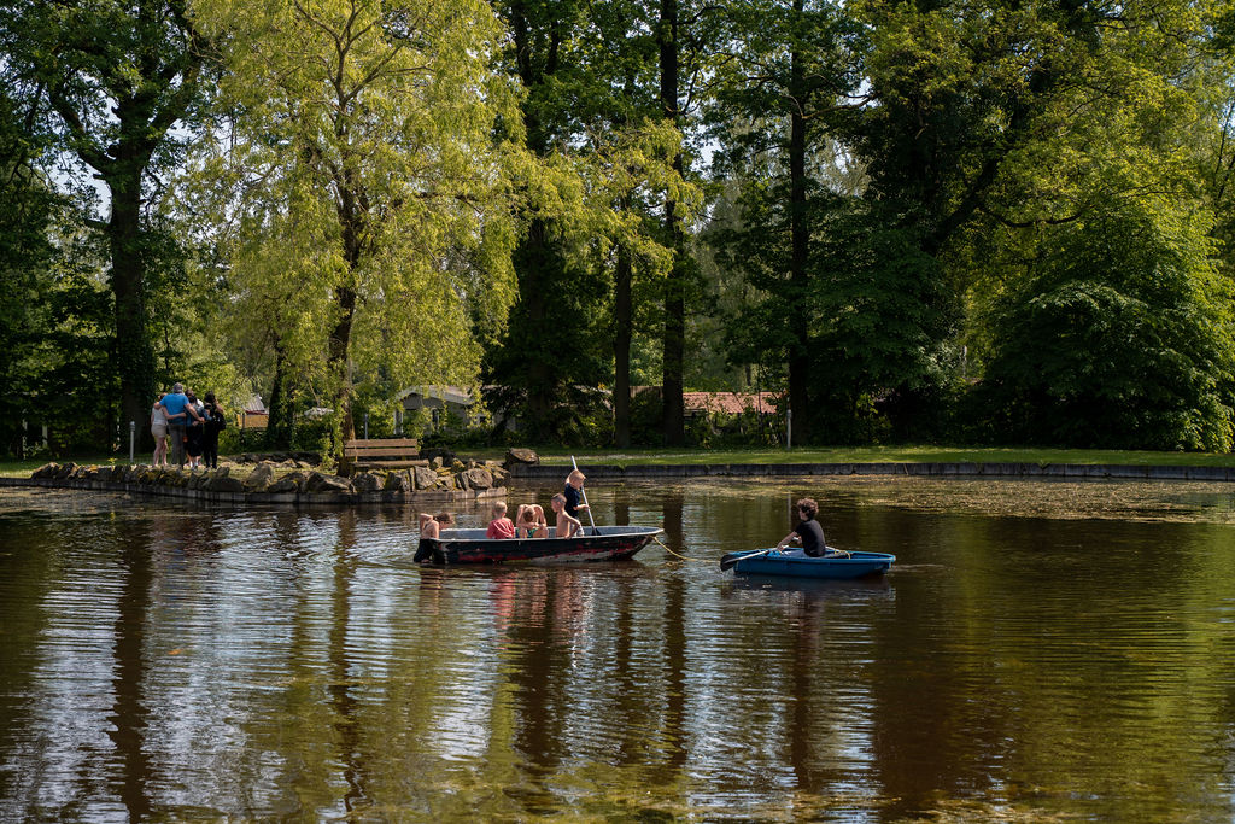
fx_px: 2573
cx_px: 618
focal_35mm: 75
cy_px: 412
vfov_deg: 18.2
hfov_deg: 27.0
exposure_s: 1/800
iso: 400
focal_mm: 75
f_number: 5.6
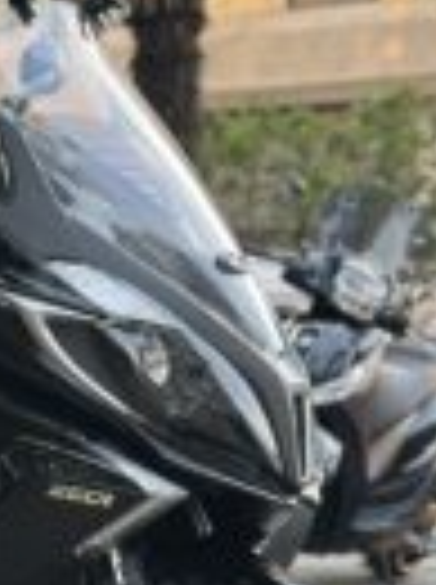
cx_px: -148
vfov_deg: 14.2
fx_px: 2325
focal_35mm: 138
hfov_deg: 10.5
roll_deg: -0.7
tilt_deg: -2.8
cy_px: 466
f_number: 1.78
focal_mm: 6.86
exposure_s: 1/169
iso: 125
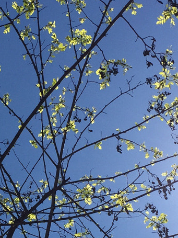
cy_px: 200
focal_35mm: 102
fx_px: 700
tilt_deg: +59.7
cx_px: 7
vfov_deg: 19.0
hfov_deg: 14.3
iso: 32
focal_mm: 4.15
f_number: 2.2
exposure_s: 1/4405
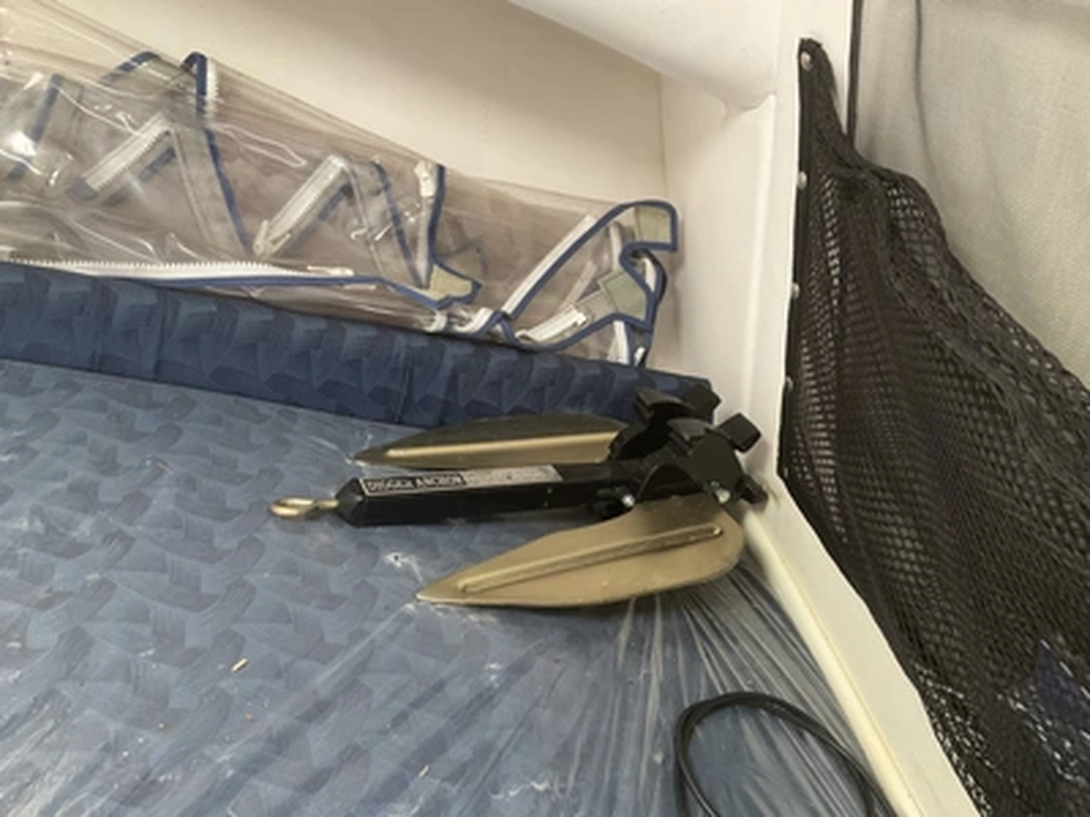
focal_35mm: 29
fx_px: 913
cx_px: 545
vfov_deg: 48.2
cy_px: 408
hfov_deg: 61.7
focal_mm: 3
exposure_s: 1/60
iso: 160
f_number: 1.8
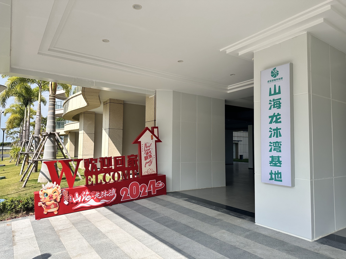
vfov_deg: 56.8
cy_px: 130
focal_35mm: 24
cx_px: 173
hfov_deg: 71.6
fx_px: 240
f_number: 1.78
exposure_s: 1/3356
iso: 80
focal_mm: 6.86
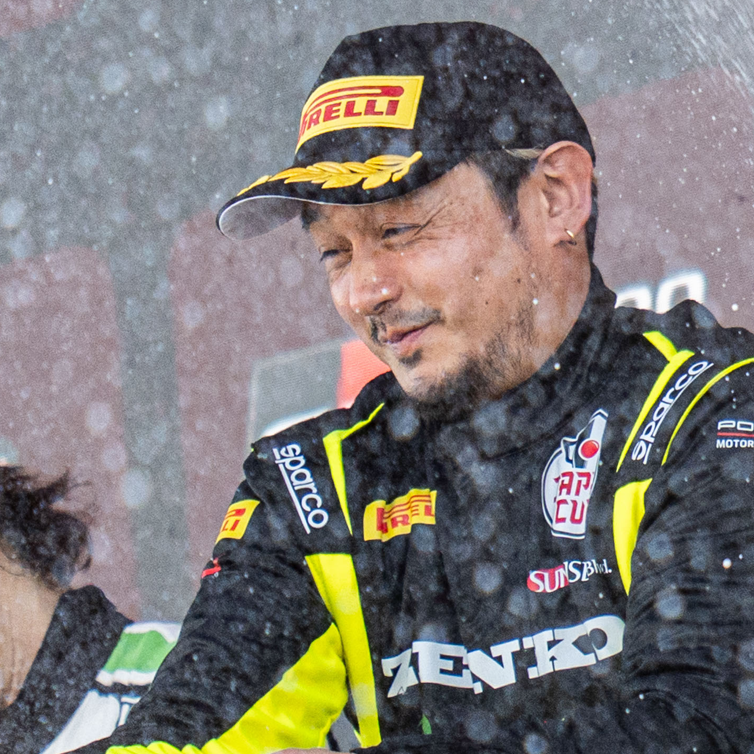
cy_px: 611
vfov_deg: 1.2
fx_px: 35092
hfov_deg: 1.2
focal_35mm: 1424
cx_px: 924
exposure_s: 1/1000
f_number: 2.8
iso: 1000
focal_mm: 400
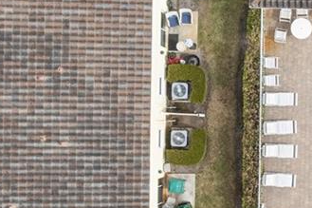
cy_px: 145
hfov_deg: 18.4
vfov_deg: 12.8
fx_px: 927
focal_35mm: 107
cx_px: 336
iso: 120
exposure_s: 1/2500
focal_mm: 8.38
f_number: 2.8
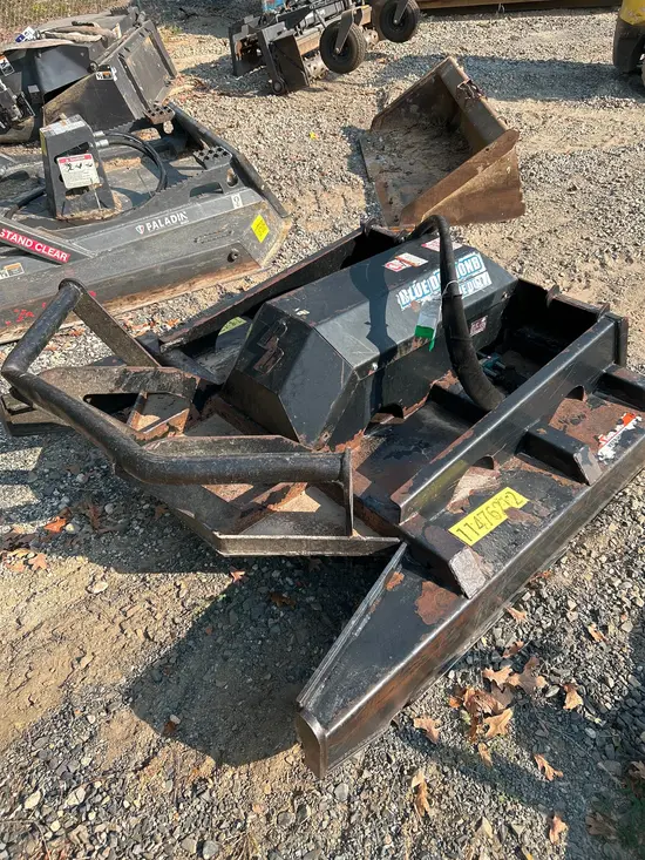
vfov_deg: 67.3
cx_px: 322
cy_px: 430
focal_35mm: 26
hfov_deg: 53.1
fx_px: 646
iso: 50
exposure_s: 1/1621
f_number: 1.5
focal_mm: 5.7
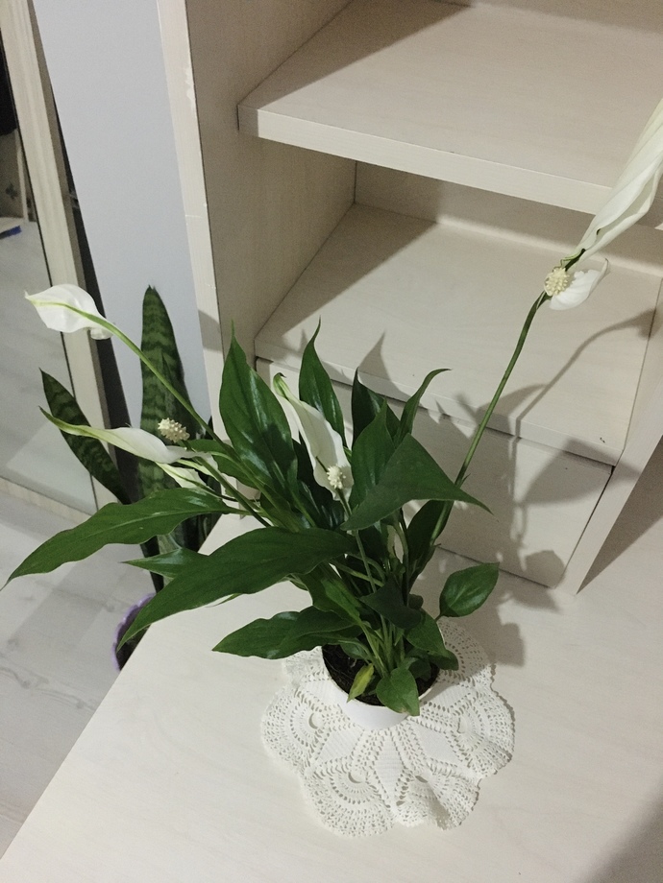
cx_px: 332
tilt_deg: -48.8
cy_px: 442
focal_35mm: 29
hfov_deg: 48.2
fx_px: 741
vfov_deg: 61.7
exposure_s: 1/17
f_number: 2.2
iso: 640
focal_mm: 4.15
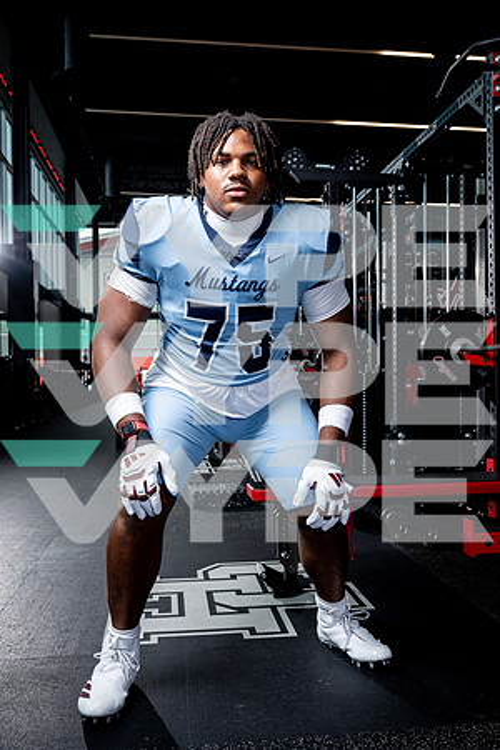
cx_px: 250
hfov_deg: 38.9
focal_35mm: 34
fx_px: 708
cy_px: 375
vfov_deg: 55.8
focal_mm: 34
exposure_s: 1/250
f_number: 8
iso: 640
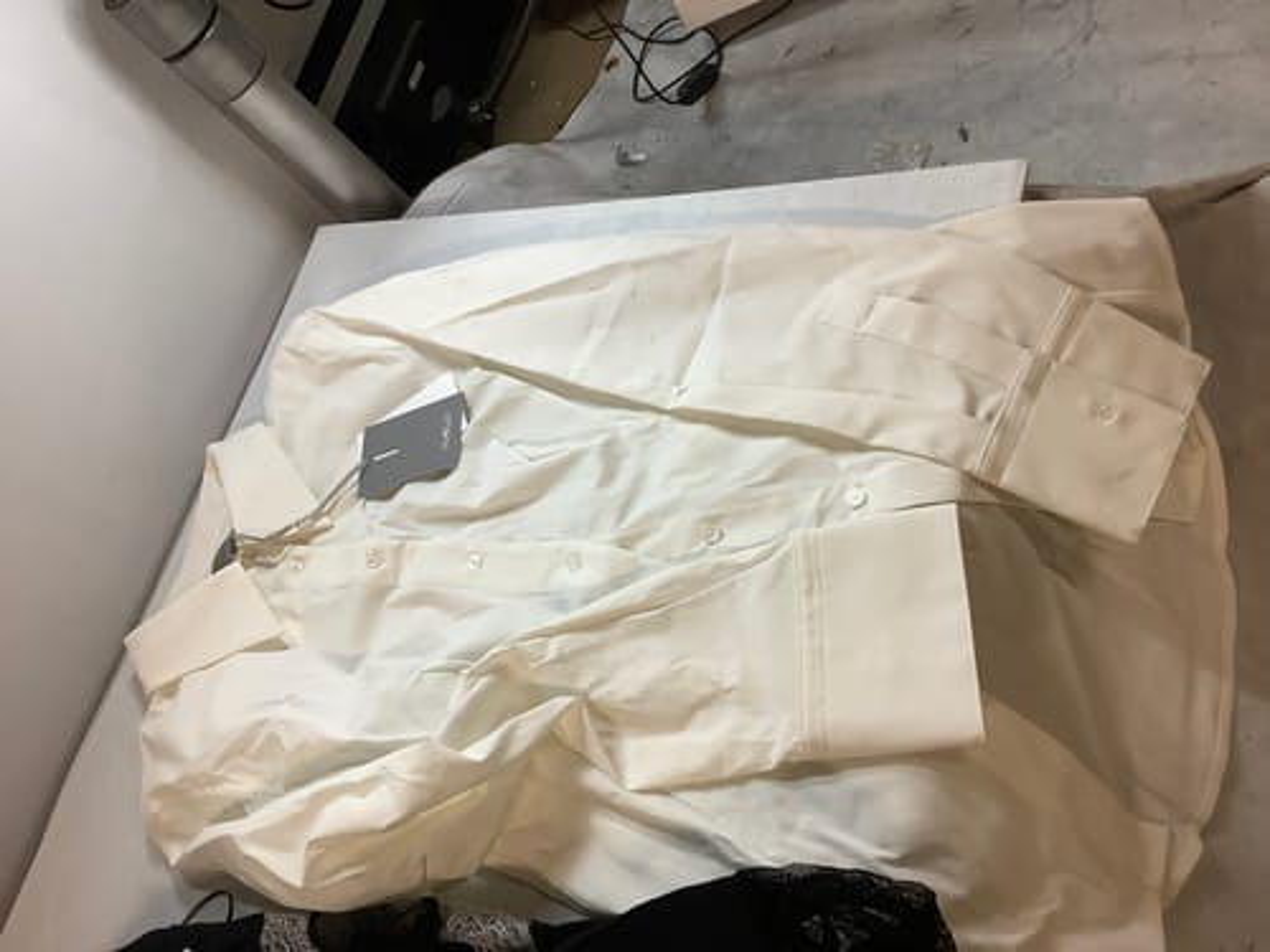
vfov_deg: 45.4
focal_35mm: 31
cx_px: 635
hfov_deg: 58.4
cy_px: 476
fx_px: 1137
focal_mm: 3.3
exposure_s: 1/50
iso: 80
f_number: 2.4
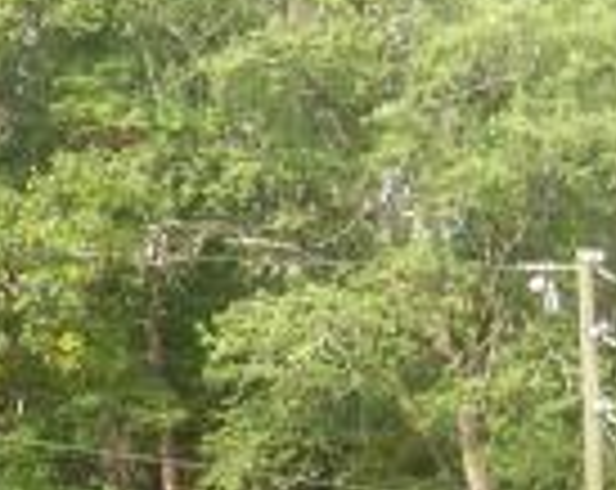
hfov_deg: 12.7
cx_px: -400
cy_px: 481
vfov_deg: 10.8
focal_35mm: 141
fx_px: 2565
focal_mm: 5.7
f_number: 4.9
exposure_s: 1/70.2
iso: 50
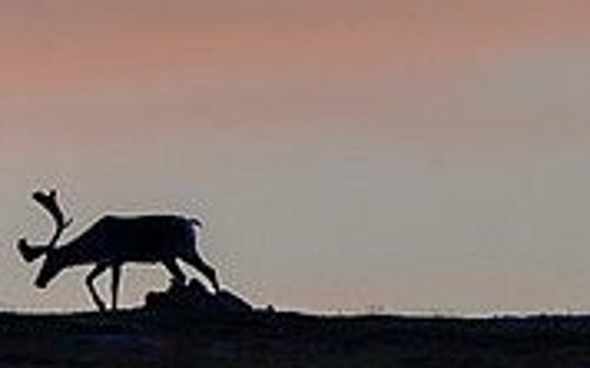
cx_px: -98
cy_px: 43
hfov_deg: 1.0
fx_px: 32572
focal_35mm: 2027
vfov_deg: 0.6
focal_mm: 500
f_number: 4
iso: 500
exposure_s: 1/800
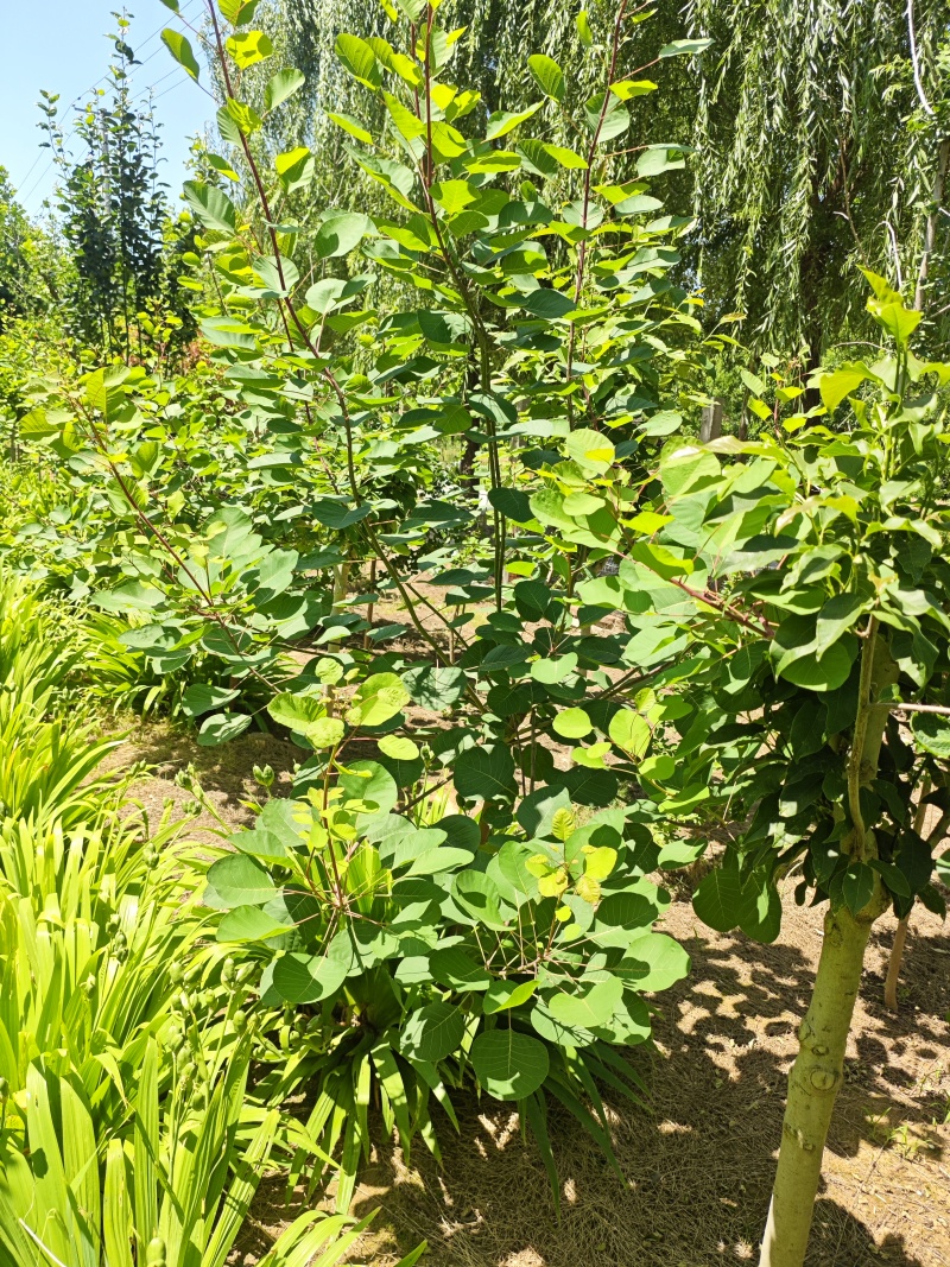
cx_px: 475
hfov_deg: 56.8
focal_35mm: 24
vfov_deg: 71.6
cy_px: 634
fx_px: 878
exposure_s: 1/967
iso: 50
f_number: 1.6
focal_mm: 5.84
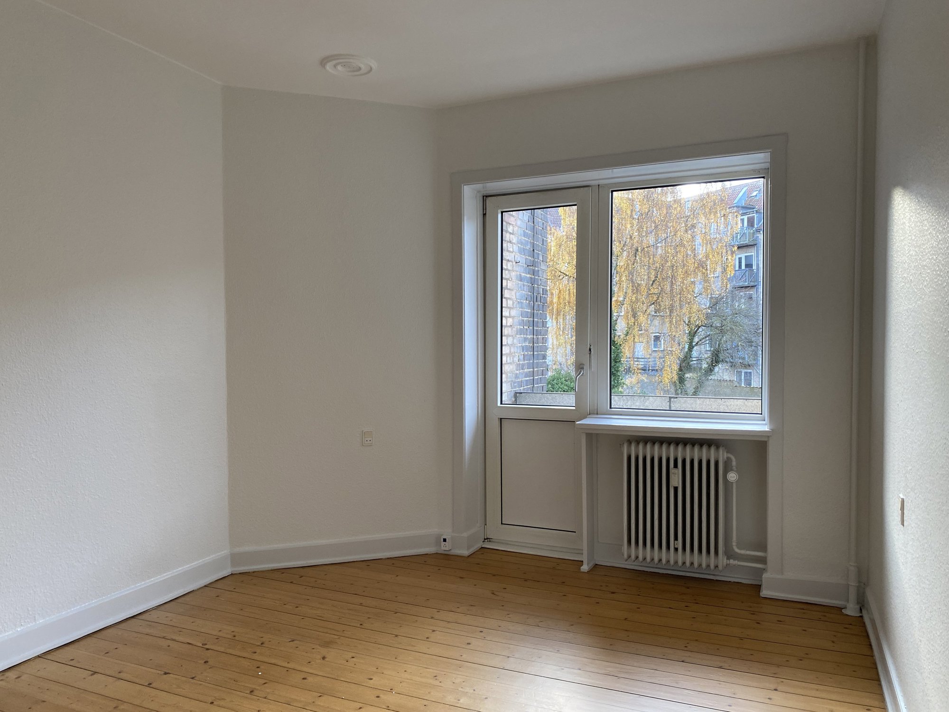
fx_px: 713
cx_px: 474
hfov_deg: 67.3
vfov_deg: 53.1
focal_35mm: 26
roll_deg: +0.1
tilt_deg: -2.4
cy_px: 356
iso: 100
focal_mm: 4.25
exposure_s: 1/121
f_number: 1.8
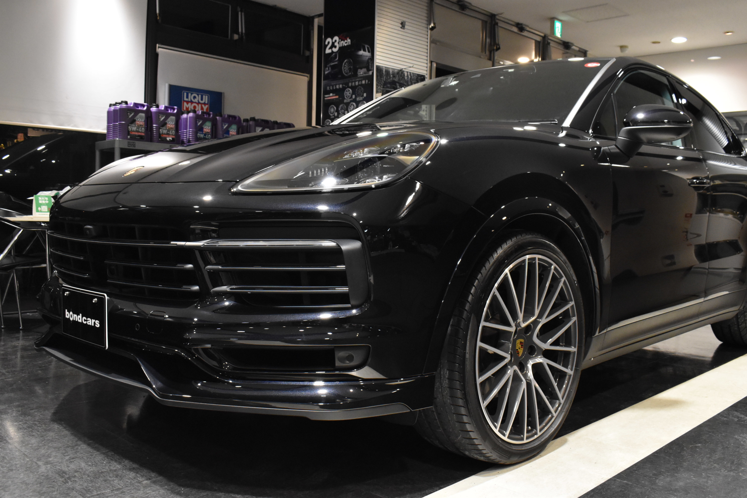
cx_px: 374
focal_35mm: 33
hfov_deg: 57.2
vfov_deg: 40.0
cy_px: 249
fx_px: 685
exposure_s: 1/40
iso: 2800
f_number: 8
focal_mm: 22
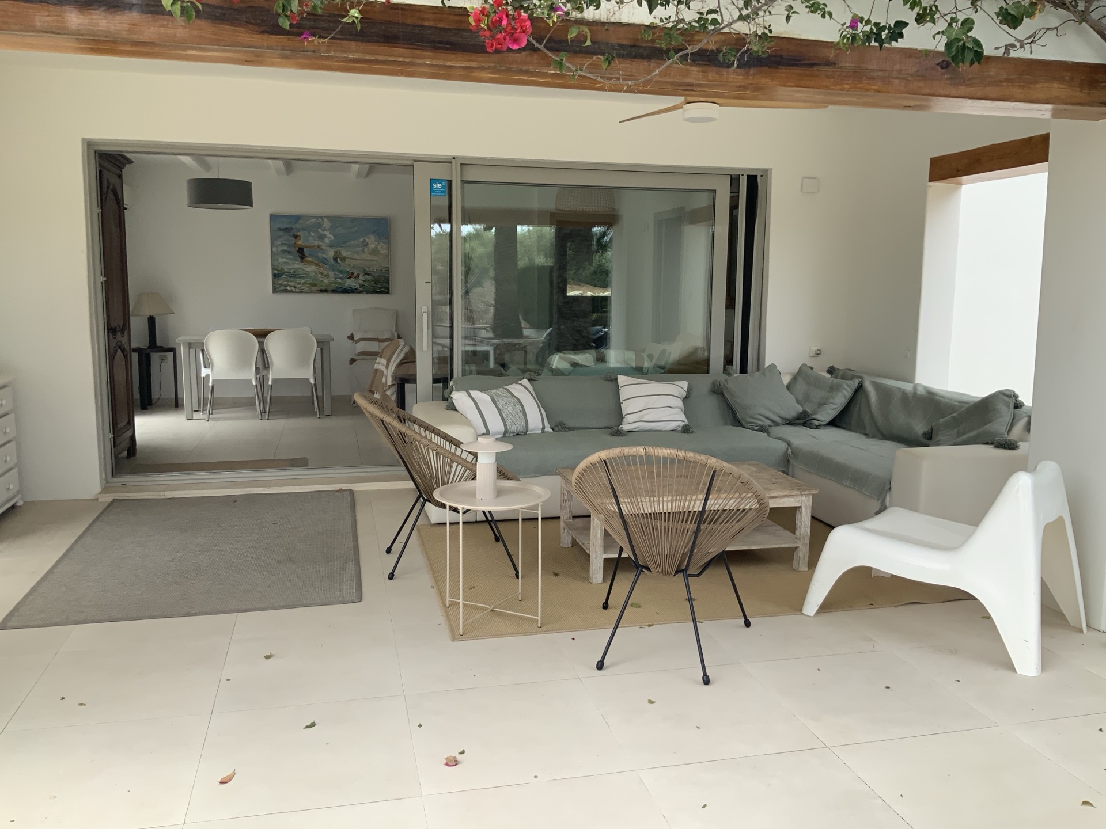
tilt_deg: -6.8
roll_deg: -0.7
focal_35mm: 29
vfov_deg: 48.2
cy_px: 414
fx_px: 927
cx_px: 553
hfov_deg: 61.7
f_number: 1.8
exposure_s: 1/551
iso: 16
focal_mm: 3
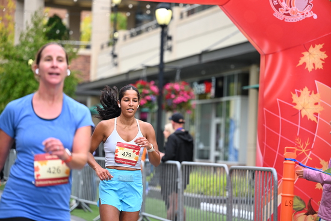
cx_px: 166
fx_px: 1058
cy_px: 110
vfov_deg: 11.9
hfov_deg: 17.8
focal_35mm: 115
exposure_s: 1/1600
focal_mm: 115
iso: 640
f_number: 2.8
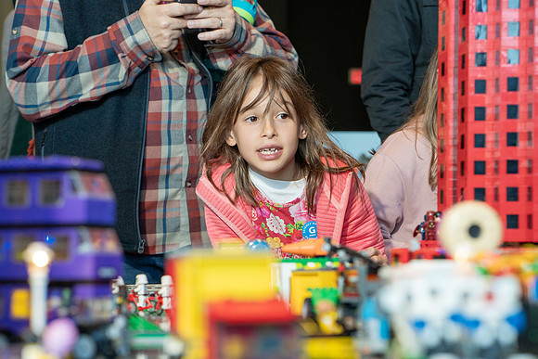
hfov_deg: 20.1
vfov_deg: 13.5
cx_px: 221
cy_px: 208
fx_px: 1513
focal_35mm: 101
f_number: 5.6
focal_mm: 85
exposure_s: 1/250
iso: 2000
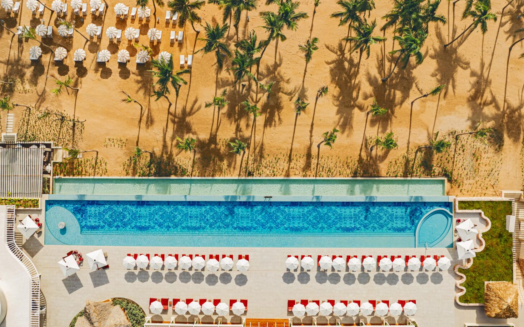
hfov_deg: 70.4
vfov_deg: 47.6
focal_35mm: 26
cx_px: 257
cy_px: 164
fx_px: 371
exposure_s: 1/800
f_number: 5
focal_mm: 12.29
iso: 100
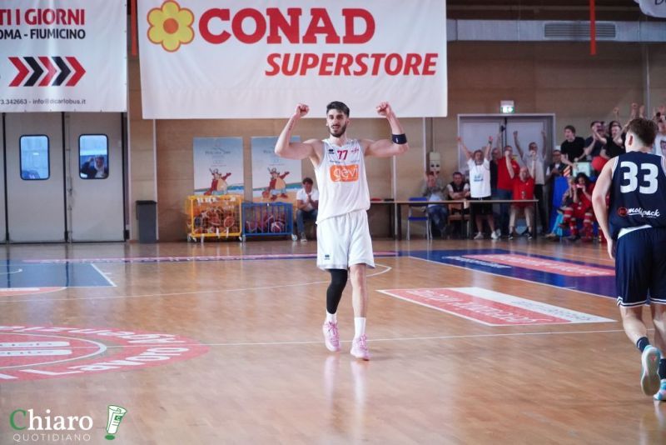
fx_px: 1693
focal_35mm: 92
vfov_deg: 15.0
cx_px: 333
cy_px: 222
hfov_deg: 22.3
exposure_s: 1/500
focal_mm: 61
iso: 5000
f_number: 4
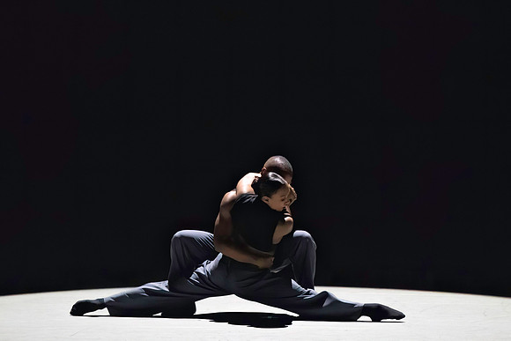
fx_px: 5630
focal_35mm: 397
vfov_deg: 3.5
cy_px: 115
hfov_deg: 5.2
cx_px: 250
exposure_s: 1/400
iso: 20000
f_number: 5.6
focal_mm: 285
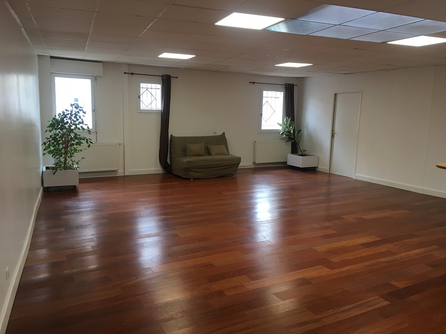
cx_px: 223
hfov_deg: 61.7
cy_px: 167
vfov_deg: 48.2
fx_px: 374
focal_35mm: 29
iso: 40
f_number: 2.2
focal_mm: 4.15
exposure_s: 1/33
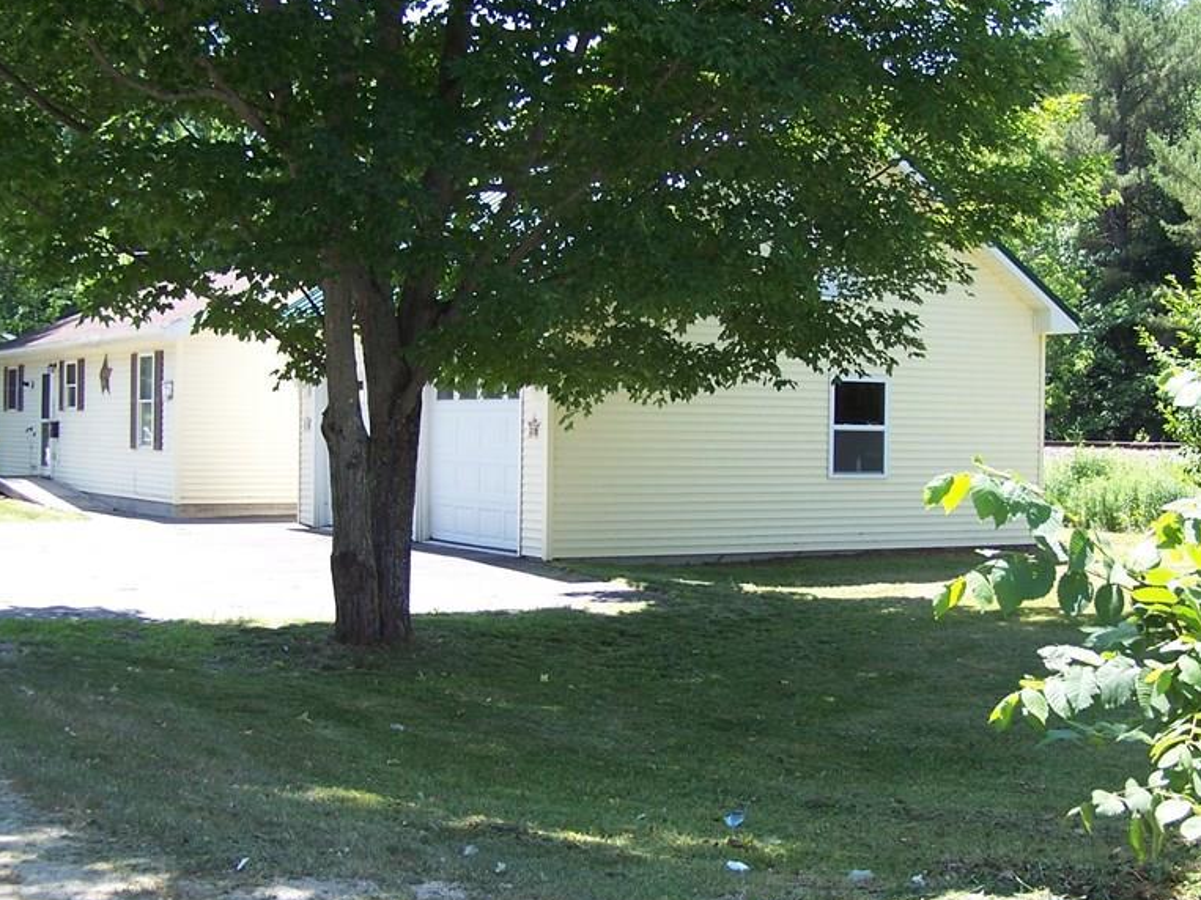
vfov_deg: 28.6
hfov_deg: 37.5
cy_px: 442
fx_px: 1769
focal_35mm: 51
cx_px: 667
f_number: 2.8
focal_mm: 6.3
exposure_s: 1/250
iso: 80
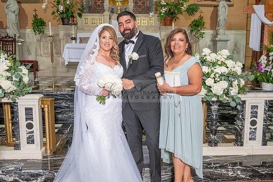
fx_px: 280
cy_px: 91
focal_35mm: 37
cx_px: 141
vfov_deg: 36.0
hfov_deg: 51.9
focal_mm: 35
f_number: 4
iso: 800
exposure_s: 1/200
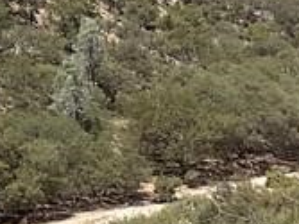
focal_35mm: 178
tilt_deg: -7.3
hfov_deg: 10.8
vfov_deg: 8.3
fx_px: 1536
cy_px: 204
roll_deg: +2.7
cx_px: -134
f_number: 1.8
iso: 16
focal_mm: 3
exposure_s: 1/1451
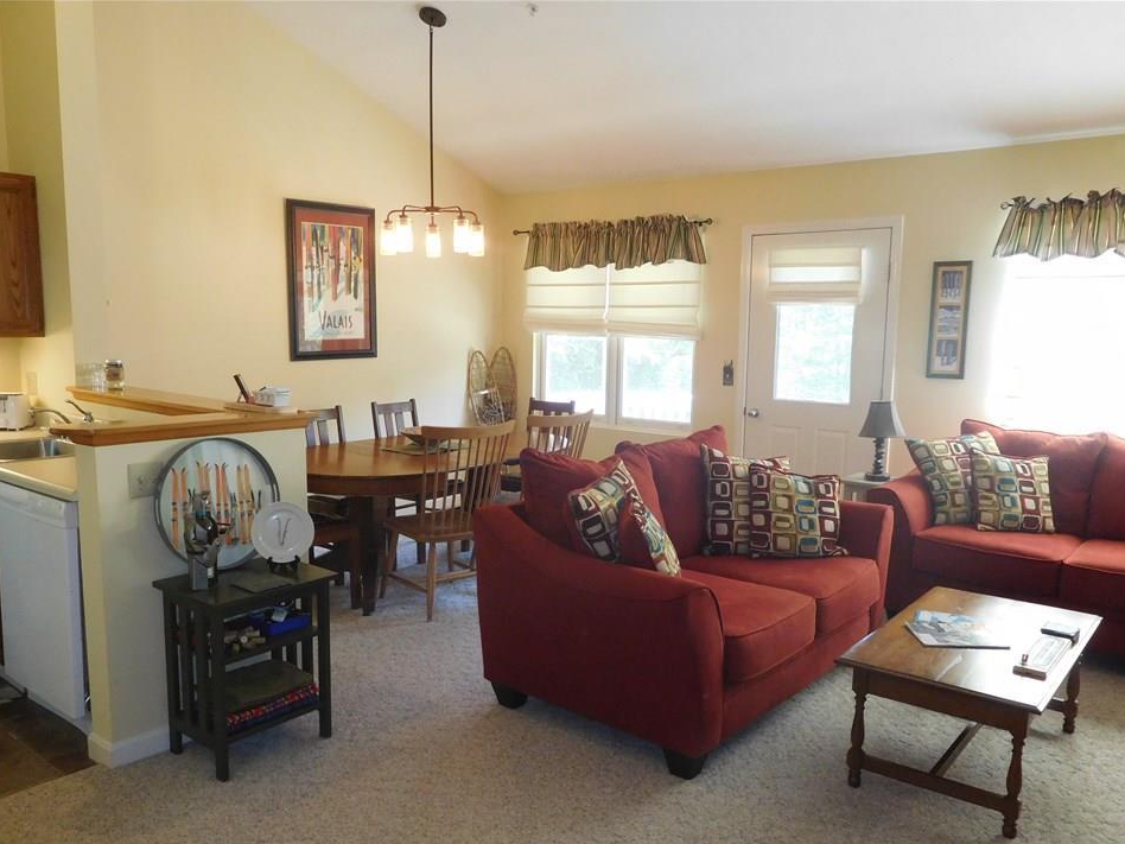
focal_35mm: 27
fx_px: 877
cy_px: 455
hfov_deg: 65.3
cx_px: 548
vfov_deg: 51.3
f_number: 3.4
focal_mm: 4.5
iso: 400
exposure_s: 1/30
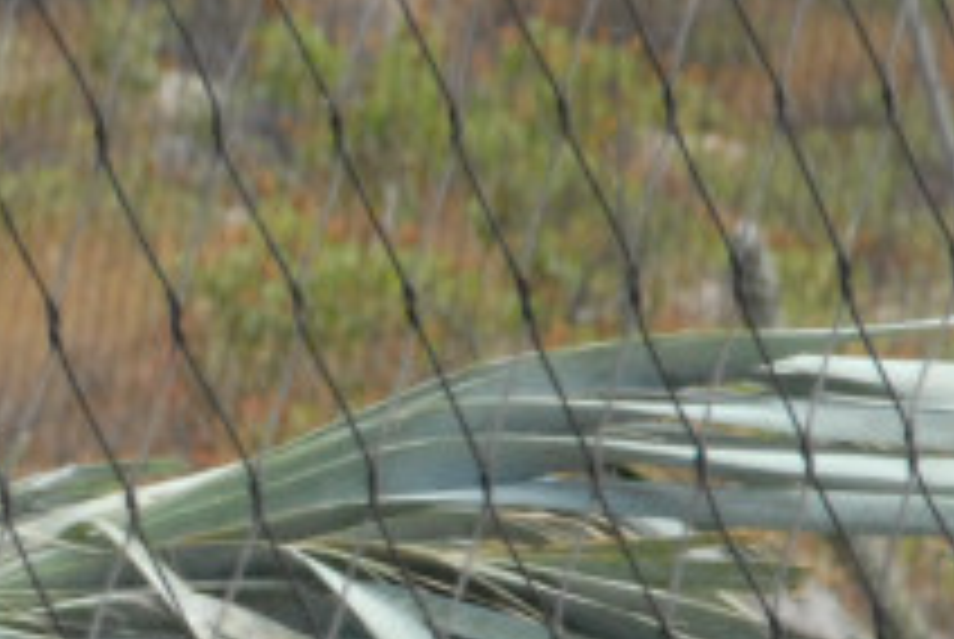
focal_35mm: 736
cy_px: 655
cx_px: -464
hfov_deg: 2.8
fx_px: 19531
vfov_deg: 1.9
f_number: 22
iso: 1100
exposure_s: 1/125
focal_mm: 130
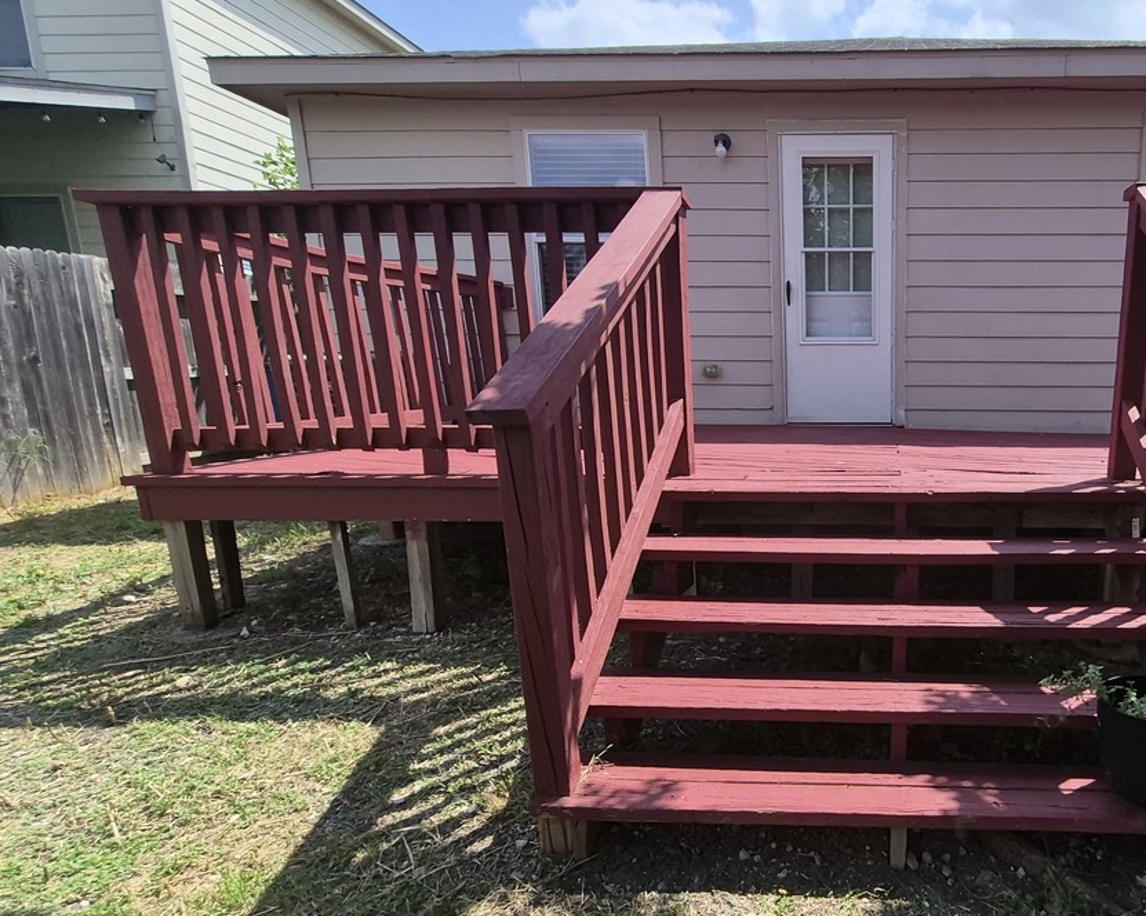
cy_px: 553
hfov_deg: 69.6
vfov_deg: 62.5
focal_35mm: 22
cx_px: 873
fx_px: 746
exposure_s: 1/2004
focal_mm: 1.74
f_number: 2.2
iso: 40
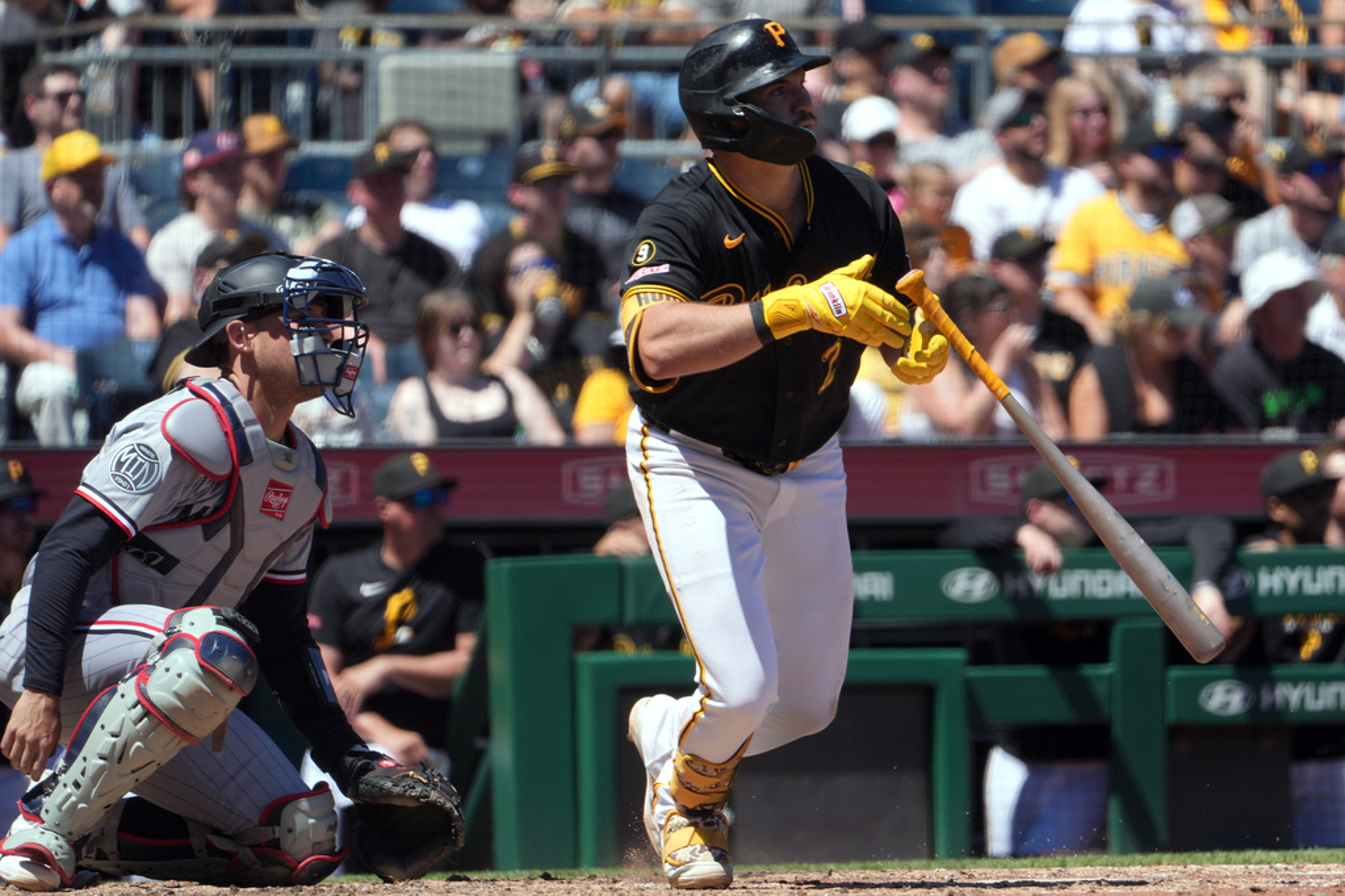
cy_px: 448
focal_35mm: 370
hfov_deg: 5.6
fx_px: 13818
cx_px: 672
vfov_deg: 3.7
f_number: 5.6
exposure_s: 1/2000
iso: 320
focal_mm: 370
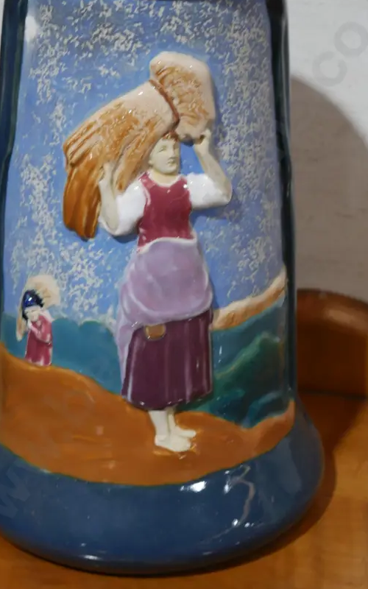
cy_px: 257
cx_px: 187
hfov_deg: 17.2
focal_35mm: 76
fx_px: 1220
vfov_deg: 27.1
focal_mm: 28
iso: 800
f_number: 5.3
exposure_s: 1/60
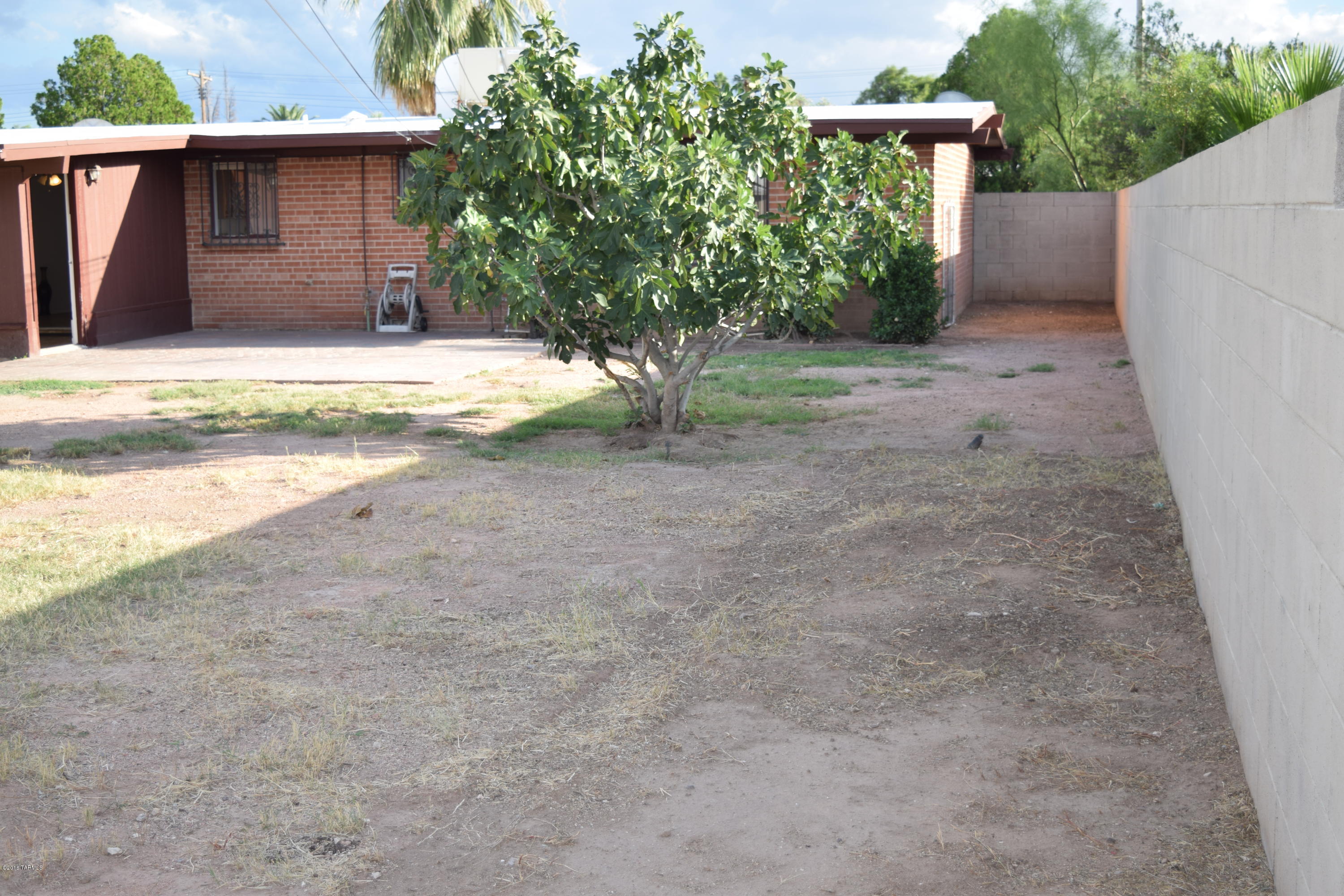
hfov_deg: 41.1
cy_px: 448
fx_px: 1792
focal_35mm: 48
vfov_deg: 28.1
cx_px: 672
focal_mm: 32
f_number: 4.5
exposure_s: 1/200
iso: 100
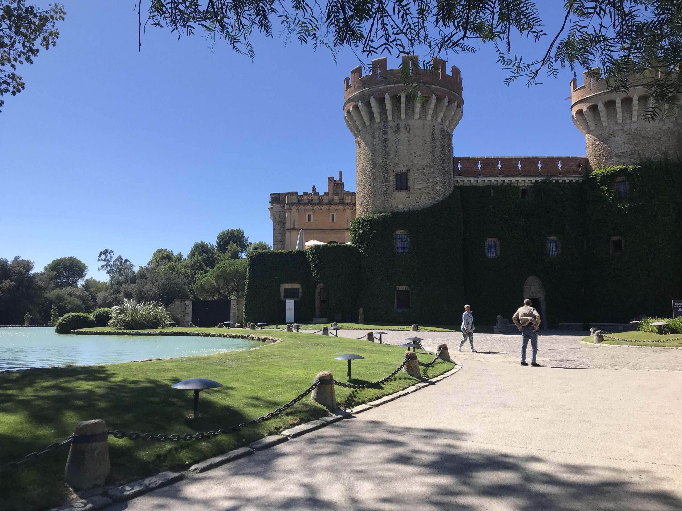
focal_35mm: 28
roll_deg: -0.4
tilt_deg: +8.3
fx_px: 552
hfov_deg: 63.4
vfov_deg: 49.7
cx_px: 341
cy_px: 256
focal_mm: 3.99
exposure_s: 1/1880
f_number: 1.8
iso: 20
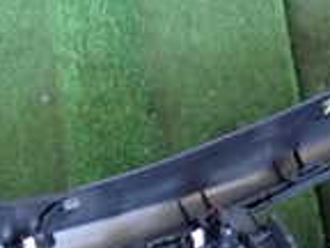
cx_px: 227
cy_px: 383
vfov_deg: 9.6
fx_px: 1430
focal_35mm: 150
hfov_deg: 13.1
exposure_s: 1/40
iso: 250
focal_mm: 6.37
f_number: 2.5
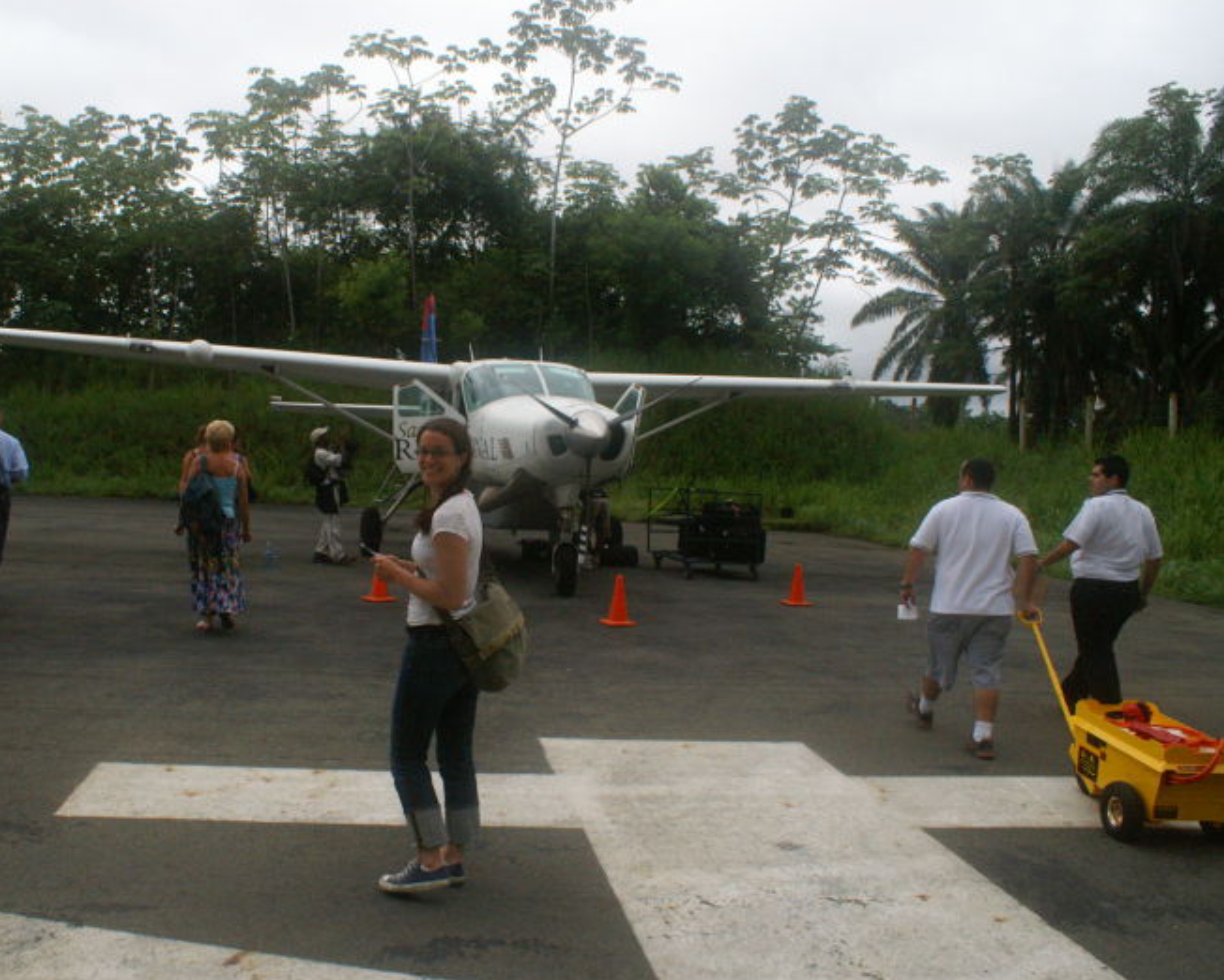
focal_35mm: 31
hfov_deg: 56.6
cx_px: 476
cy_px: 491
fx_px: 1123
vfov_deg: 47.1
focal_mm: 18
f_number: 9
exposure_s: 1/1250
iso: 1600
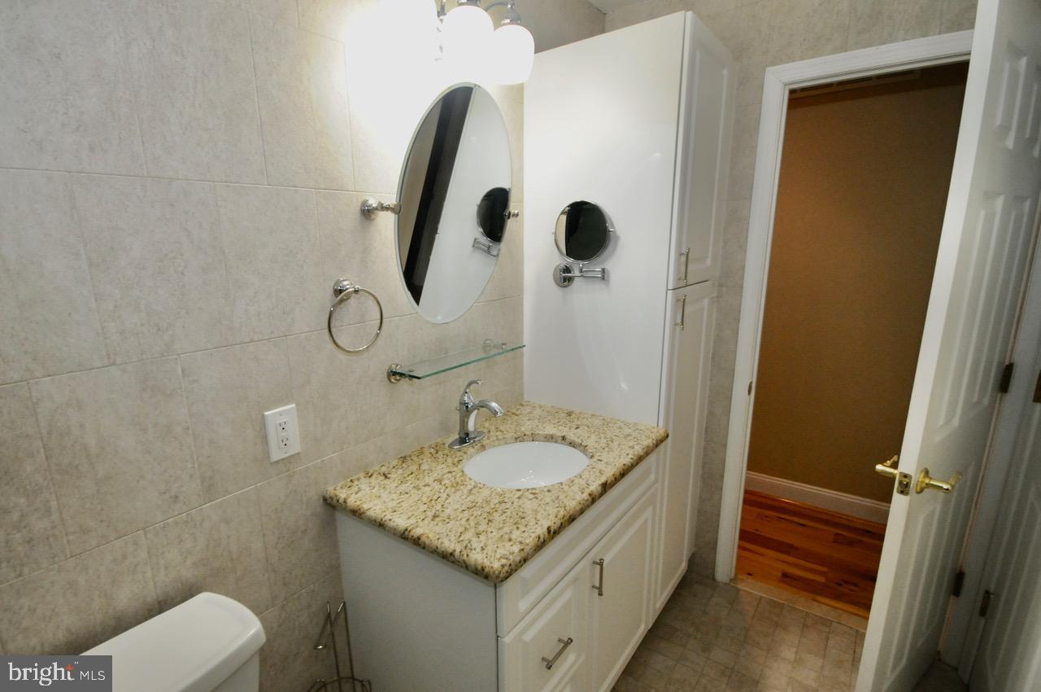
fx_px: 433
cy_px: 346
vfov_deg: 77.2
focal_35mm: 15
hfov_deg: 100.5
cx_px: 520
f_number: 7.1
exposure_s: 1/80
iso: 1000
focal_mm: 10
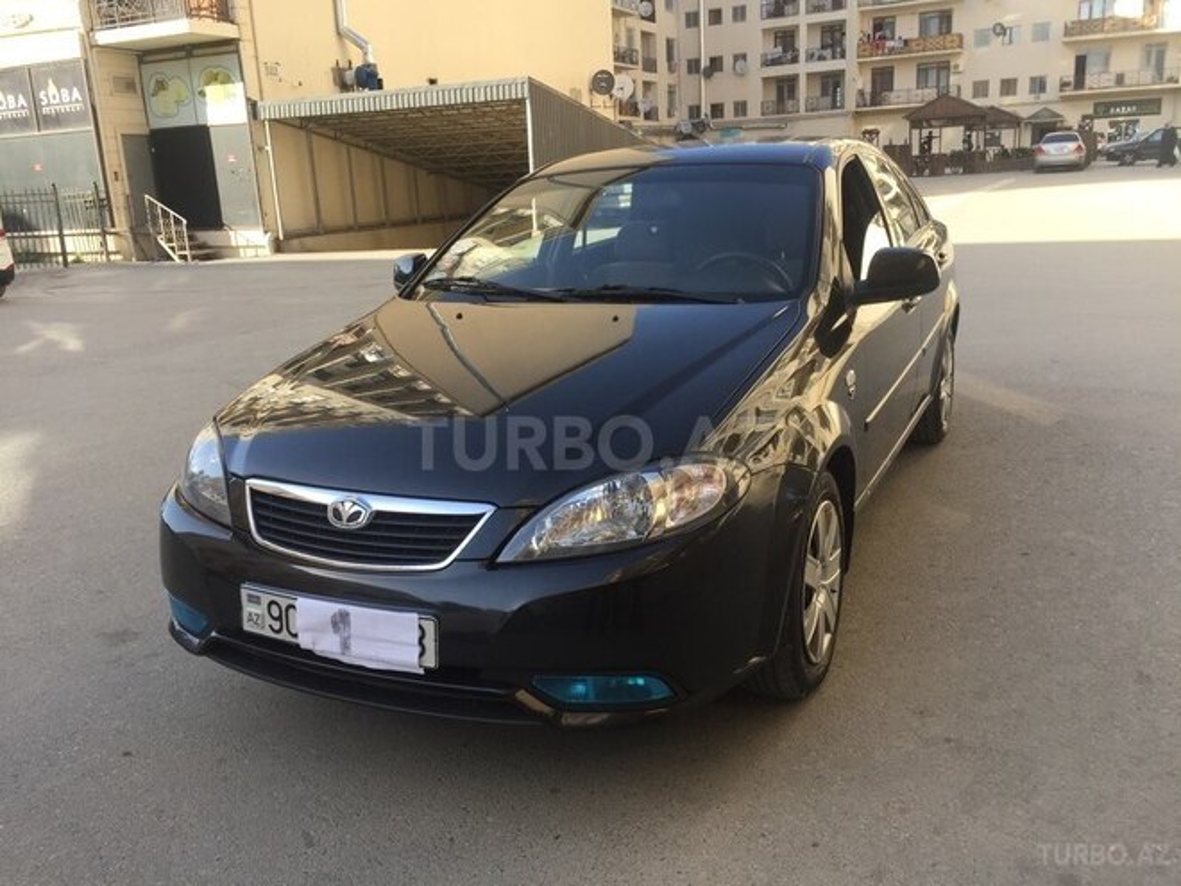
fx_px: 989
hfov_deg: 61.7
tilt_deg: -15.2
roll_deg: +3.4
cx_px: 590
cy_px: 443
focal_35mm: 29
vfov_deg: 48.2
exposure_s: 1/439
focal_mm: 4.15
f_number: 2.2
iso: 32
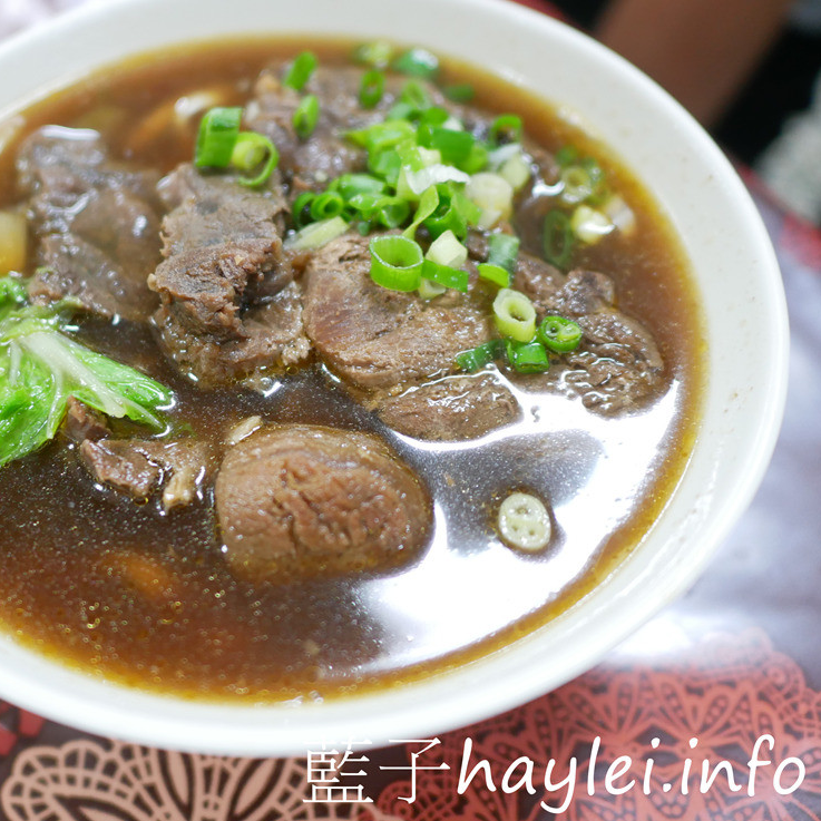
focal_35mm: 36
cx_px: 296
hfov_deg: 45.6
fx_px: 966
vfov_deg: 46.0
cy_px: 409
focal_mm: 15
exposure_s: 1/60
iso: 800
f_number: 1.7
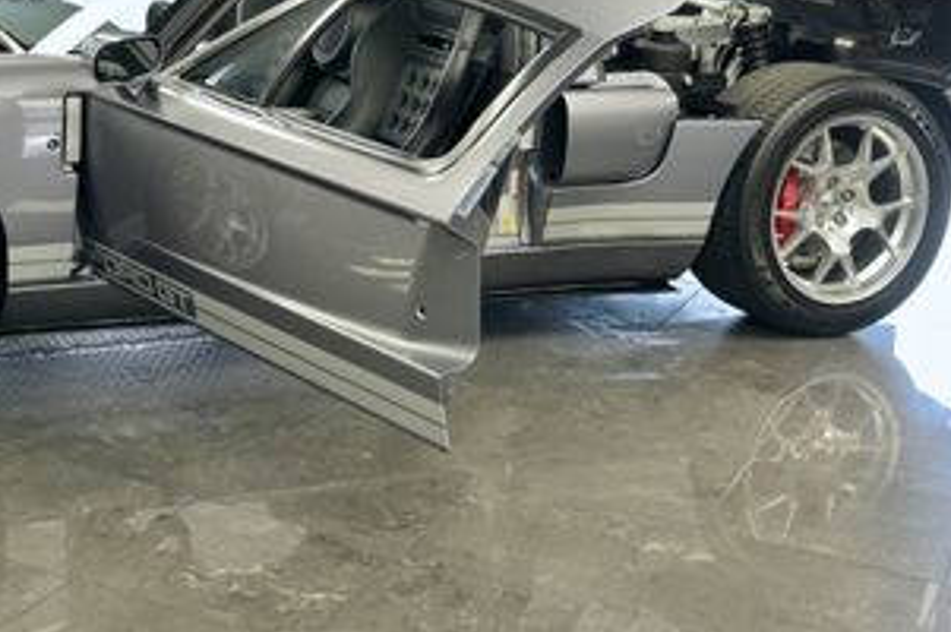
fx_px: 1742
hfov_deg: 29.9
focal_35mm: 66
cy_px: 123
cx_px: 199
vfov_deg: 20.3
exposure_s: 1/200
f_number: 4.5
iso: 1250
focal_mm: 31
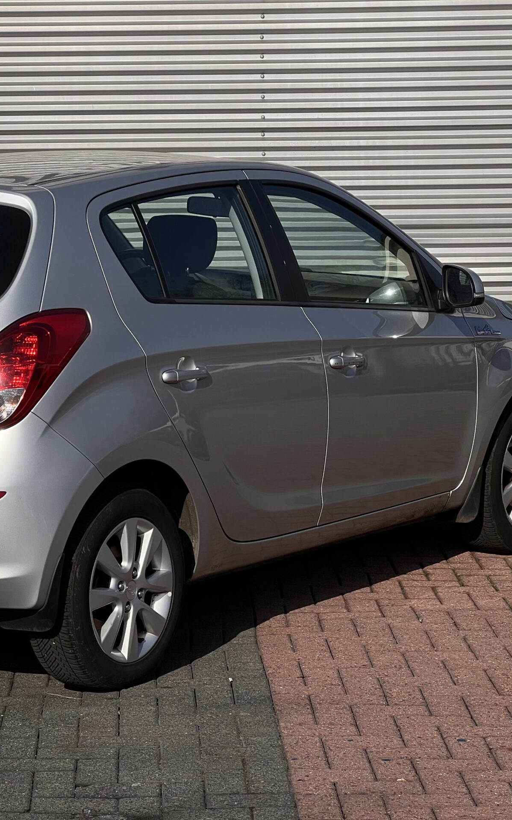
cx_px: 99
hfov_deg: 12.0
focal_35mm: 109
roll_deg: +1.3
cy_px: 410
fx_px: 2434
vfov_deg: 19.1
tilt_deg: -4.9
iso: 32
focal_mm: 9
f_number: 2.8
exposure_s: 1/1014
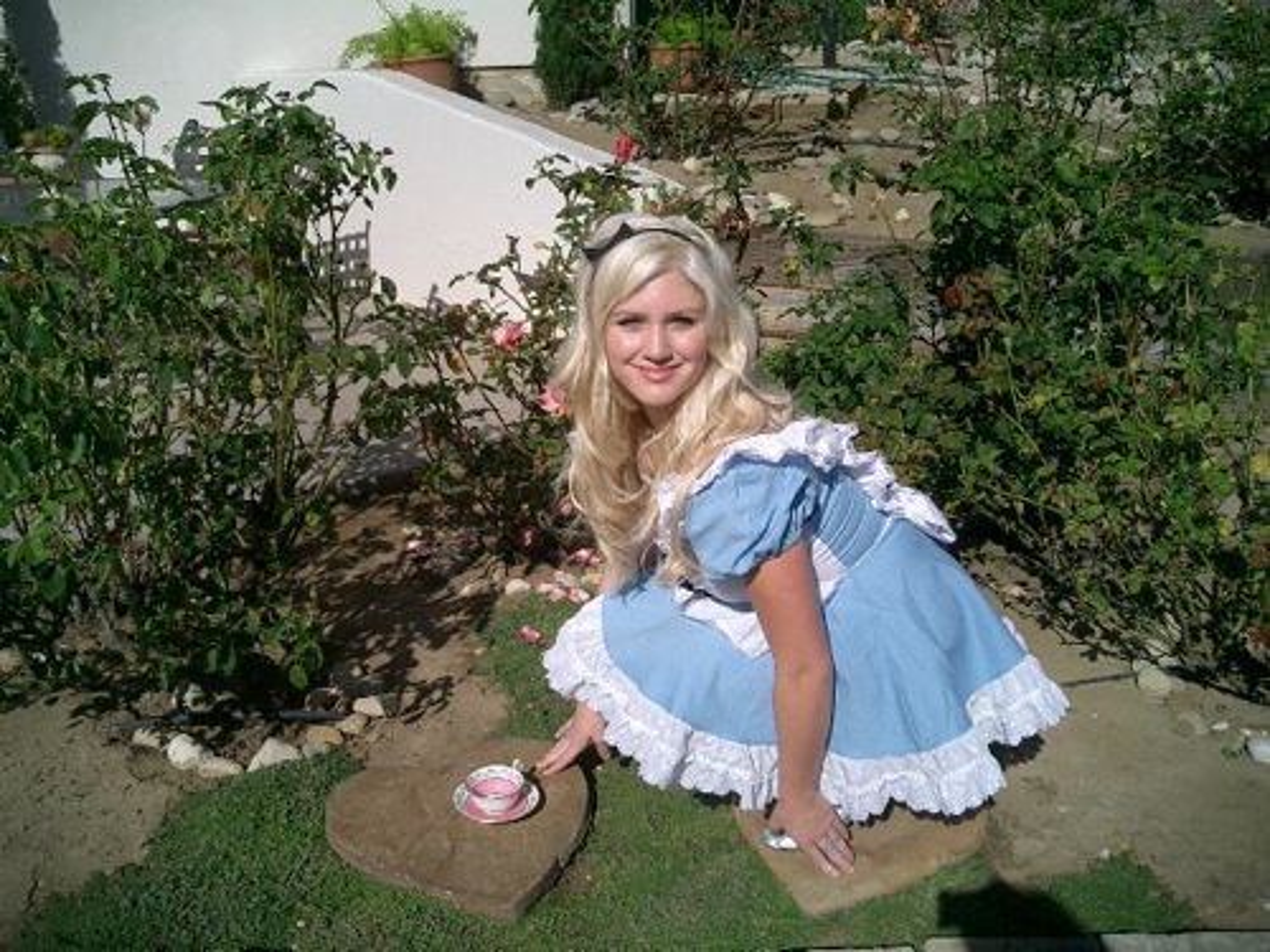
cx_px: 635
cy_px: 476
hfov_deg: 52.6
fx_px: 1284
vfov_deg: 40.7
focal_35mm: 35
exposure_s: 1/2000
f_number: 4.2
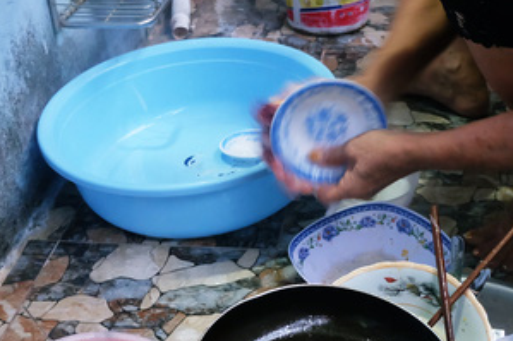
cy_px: 190
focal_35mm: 53
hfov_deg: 37.3
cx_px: 316
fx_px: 755
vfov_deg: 25.5
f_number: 3.5
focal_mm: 16
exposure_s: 1/17
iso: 3200
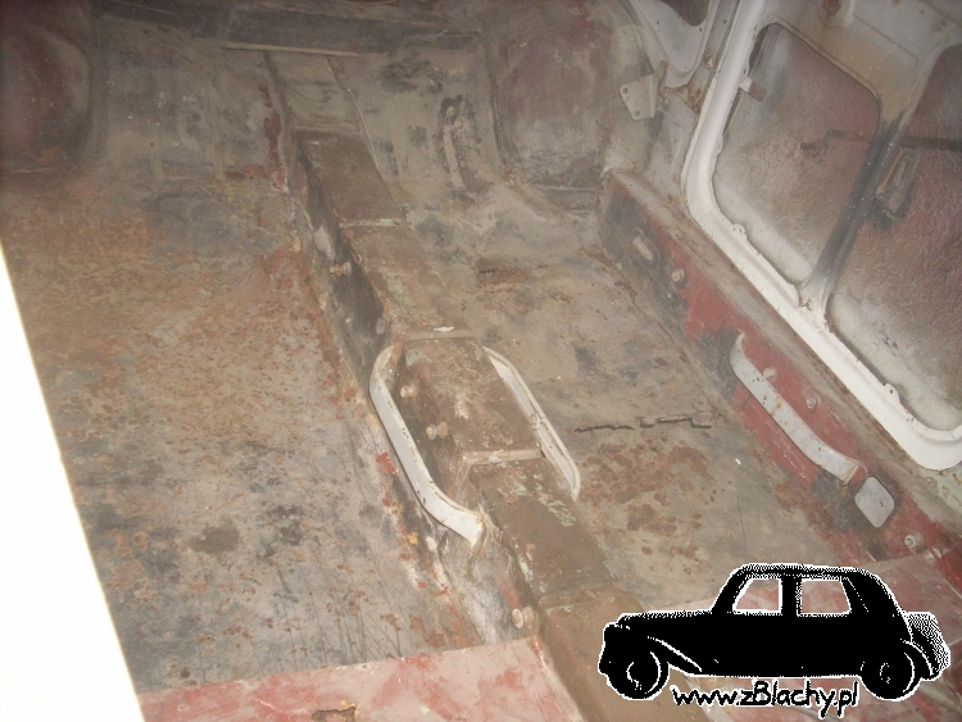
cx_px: 481
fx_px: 1029
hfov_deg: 50.1
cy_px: 361
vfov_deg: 38.7
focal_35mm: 37
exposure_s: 1/60
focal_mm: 6.2
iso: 200
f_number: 2.8
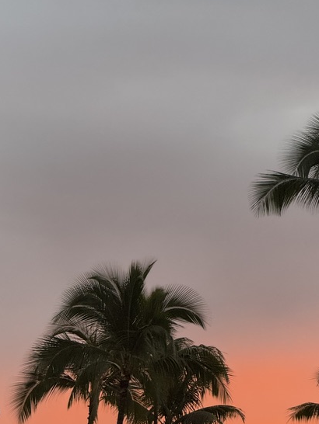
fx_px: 2762
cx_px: 110
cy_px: 265
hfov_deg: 6.6
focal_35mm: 225
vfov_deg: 8.8
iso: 250
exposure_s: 1/120
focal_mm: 15.66
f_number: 2.8
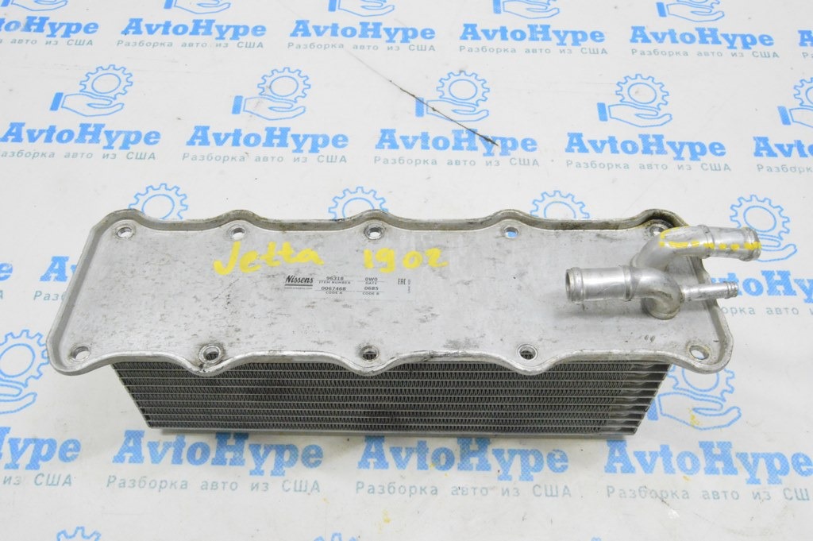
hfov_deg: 62.0
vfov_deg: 43.5
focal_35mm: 30
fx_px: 677
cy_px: 270
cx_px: 406
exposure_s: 1/20
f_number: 20
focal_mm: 20
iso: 6400
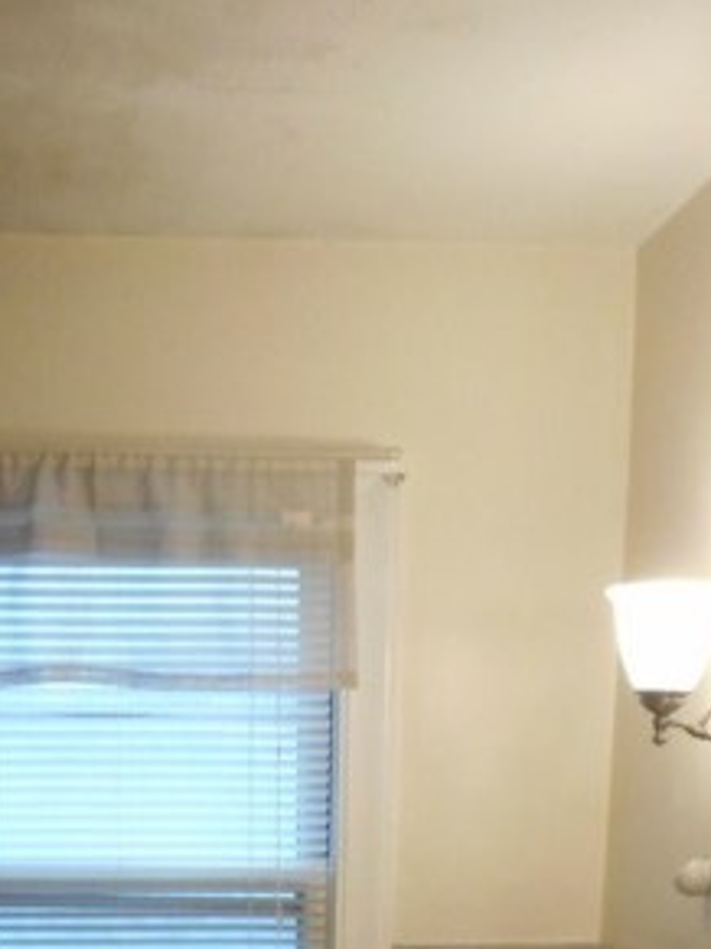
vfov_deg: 25.8
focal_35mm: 66
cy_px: 1190
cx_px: 222
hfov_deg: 22.1
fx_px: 1809
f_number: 3.7
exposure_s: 1/30
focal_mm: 4.5
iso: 320
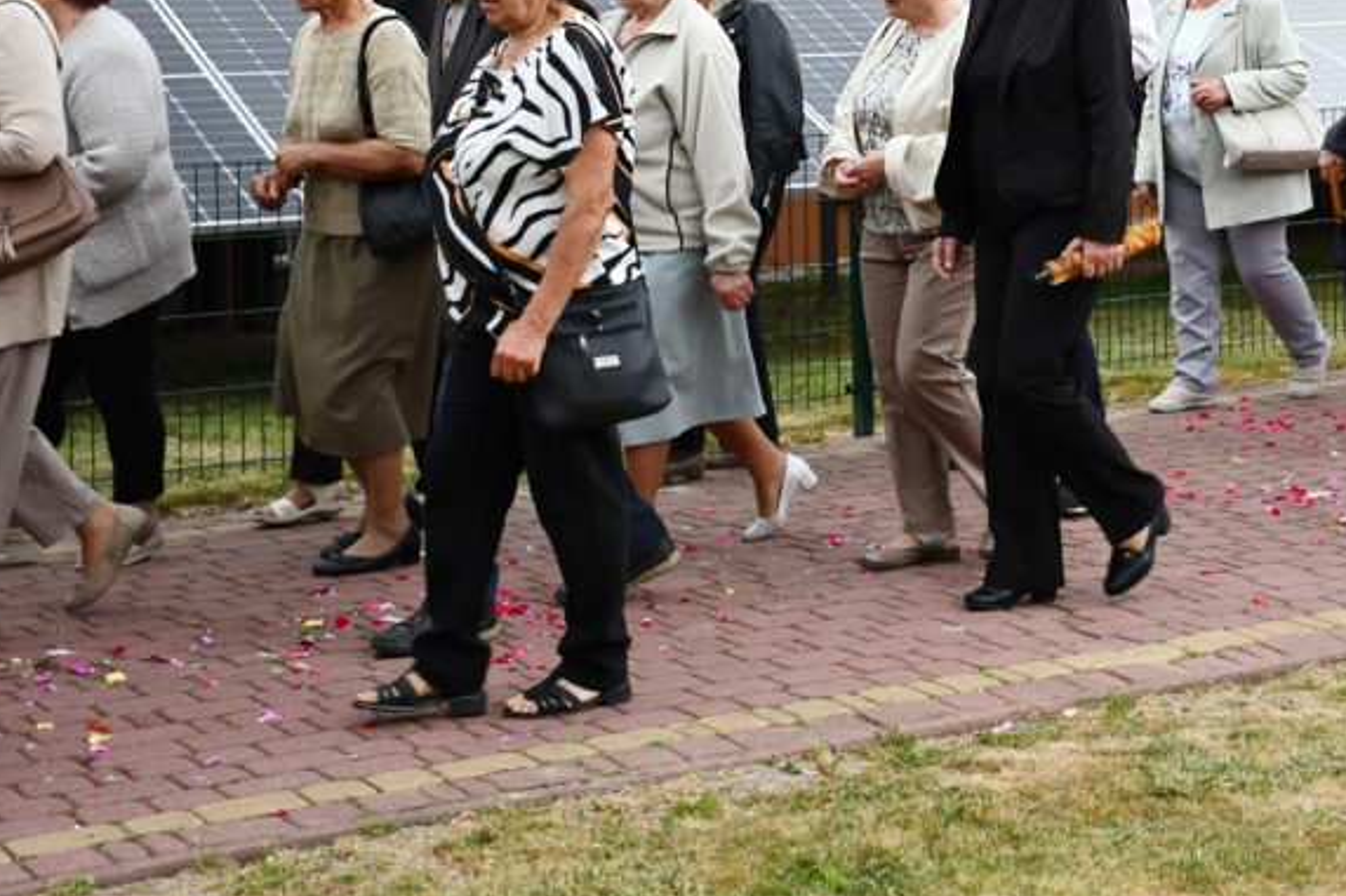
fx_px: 3214
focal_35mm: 86
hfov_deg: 23.1
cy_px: 145
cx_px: 1167
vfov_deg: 15.7
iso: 800
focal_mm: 32
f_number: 4
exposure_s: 1/250
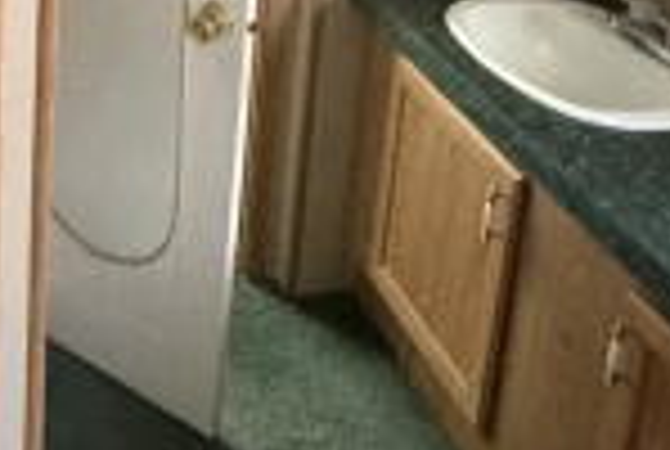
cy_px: -180
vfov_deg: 19.0
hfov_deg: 28.6
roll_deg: +0.4
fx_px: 1212
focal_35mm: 65
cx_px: -29
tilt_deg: -17.3
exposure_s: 1/30
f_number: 2.2
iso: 1250
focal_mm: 2.22
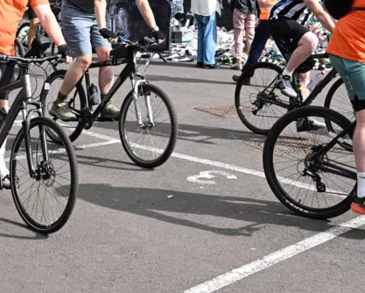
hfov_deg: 25.1
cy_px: -2
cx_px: 184
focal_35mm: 76
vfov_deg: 19.6
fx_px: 821
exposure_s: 1/1000
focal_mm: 33
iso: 800
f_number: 8
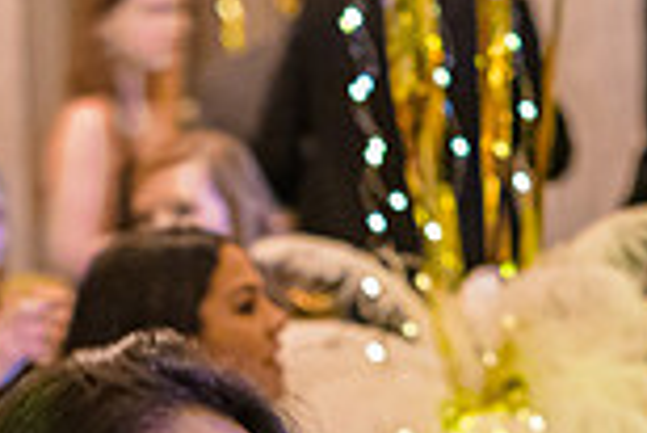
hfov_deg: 7.7
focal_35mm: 268
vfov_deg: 5.1
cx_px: 281
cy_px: 759
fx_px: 4821
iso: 6400
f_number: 3.5
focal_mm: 71
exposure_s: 1/13
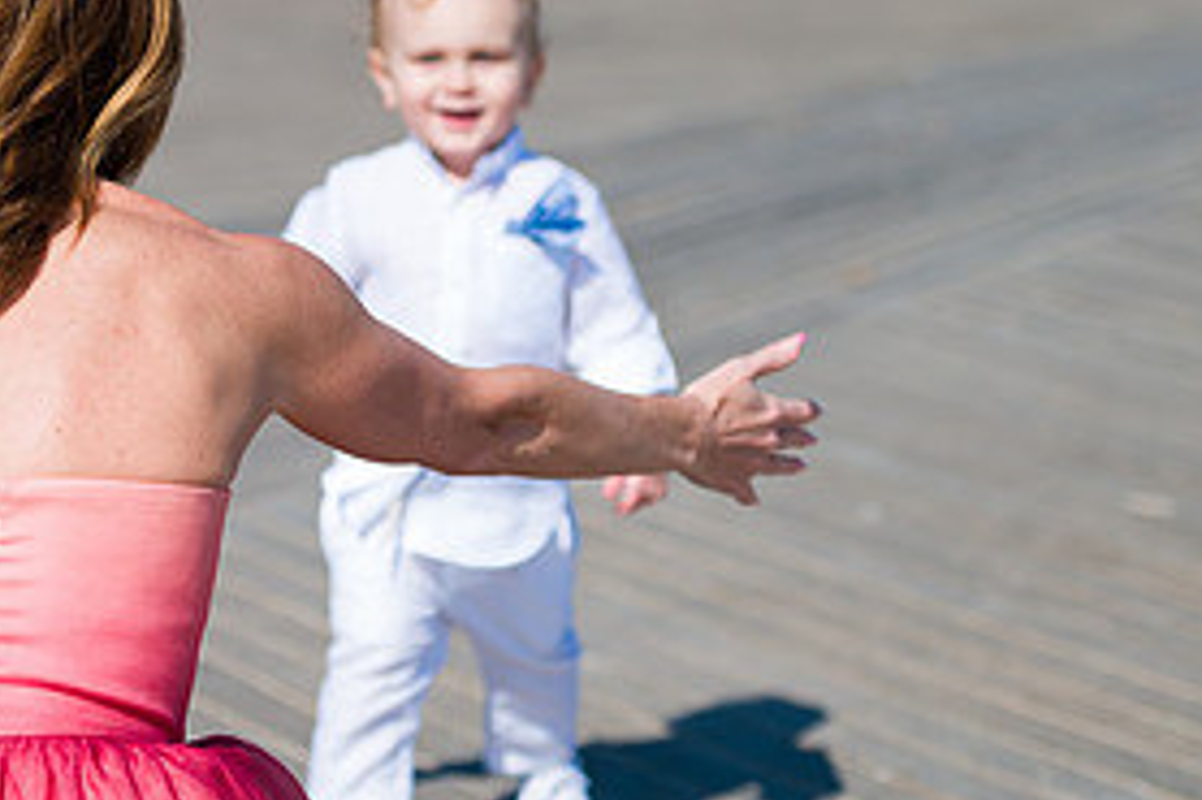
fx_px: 6407
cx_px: 424
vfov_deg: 7.1
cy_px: 56
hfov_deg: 10.7
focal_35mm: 192
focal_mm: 92
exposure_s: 1/6400
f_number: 3.2
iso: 200
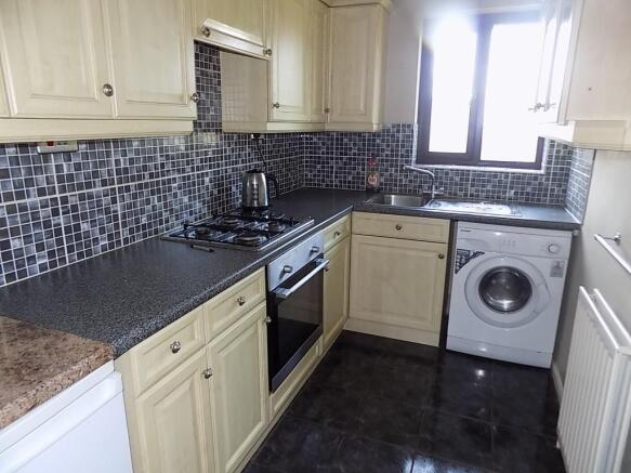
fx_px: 419
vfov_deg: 58.9
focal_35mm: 23
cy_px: 236
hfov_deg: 73.9
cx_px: 316
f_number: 3.1
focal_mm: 4
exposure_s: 1/30
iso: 200
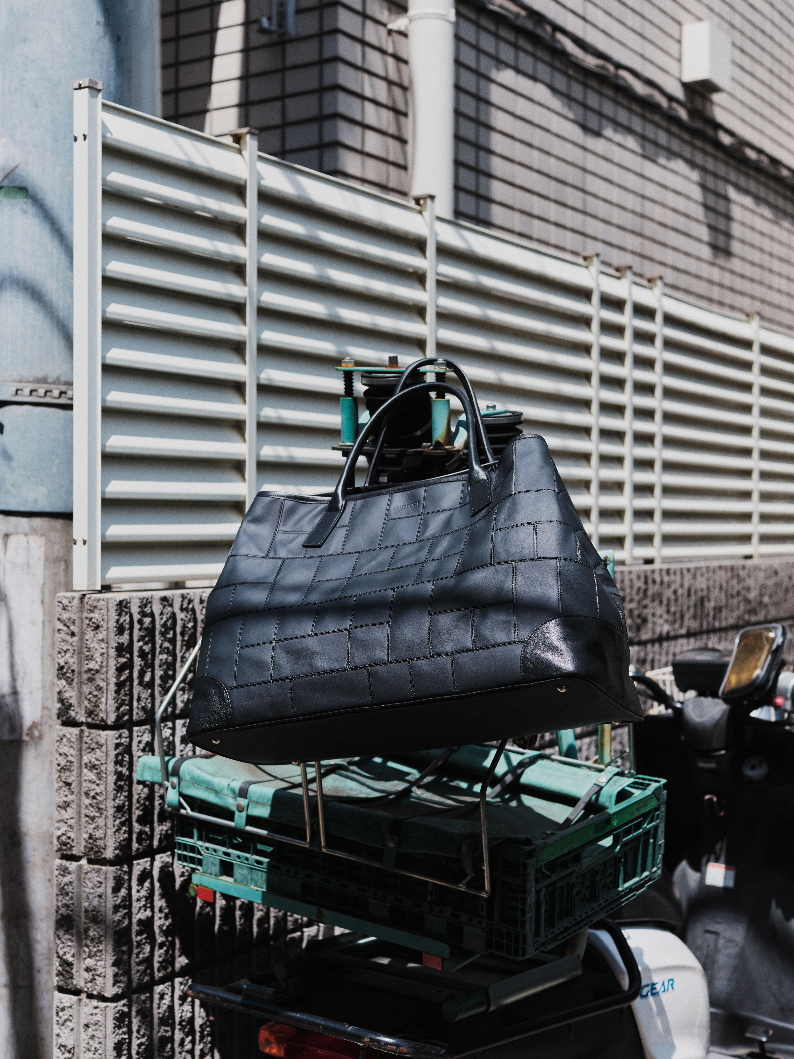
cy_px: 530
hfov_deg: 29.1
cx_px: 397
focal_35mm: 50
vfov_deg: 38.2
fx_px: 1529
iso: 400
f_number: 5.6
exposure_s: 1/1250
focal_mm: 63
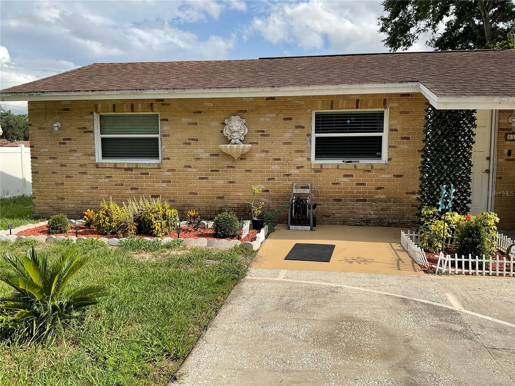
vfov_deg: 48.2
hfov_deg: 61.7
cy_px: 193
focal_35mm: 29
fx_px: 431
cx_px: 258
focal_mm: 3
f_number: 1.8
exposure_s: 1/1912
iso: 16
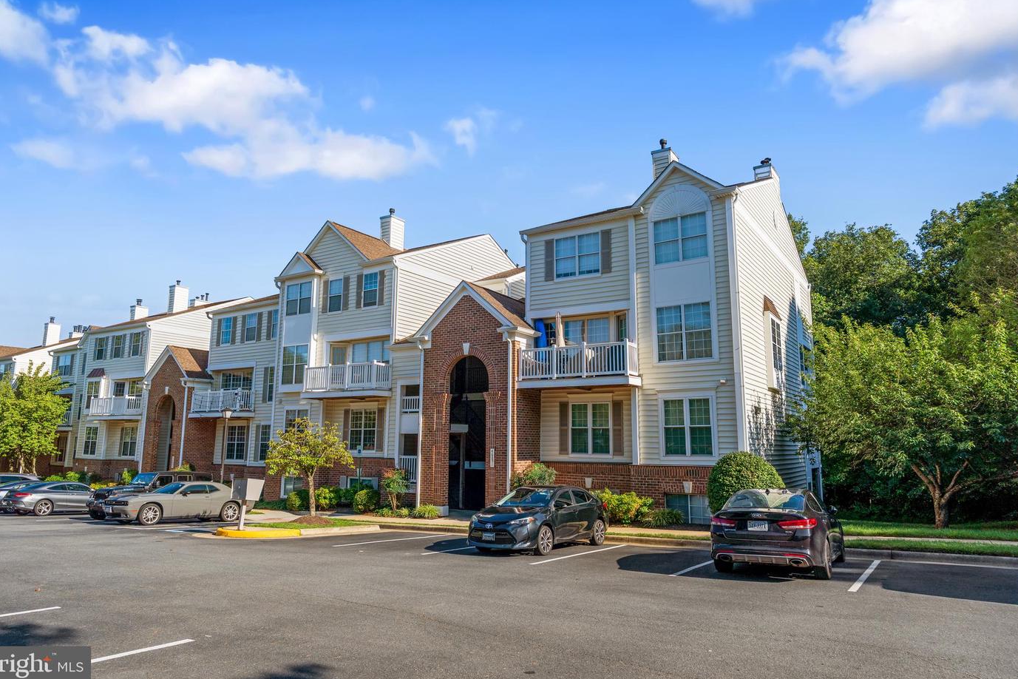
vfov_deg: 55.1
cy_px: 329
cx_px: 508
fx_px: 650
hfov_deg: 76.1
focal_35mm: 23
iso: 100
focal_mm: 22
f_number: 8
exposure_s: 1/250
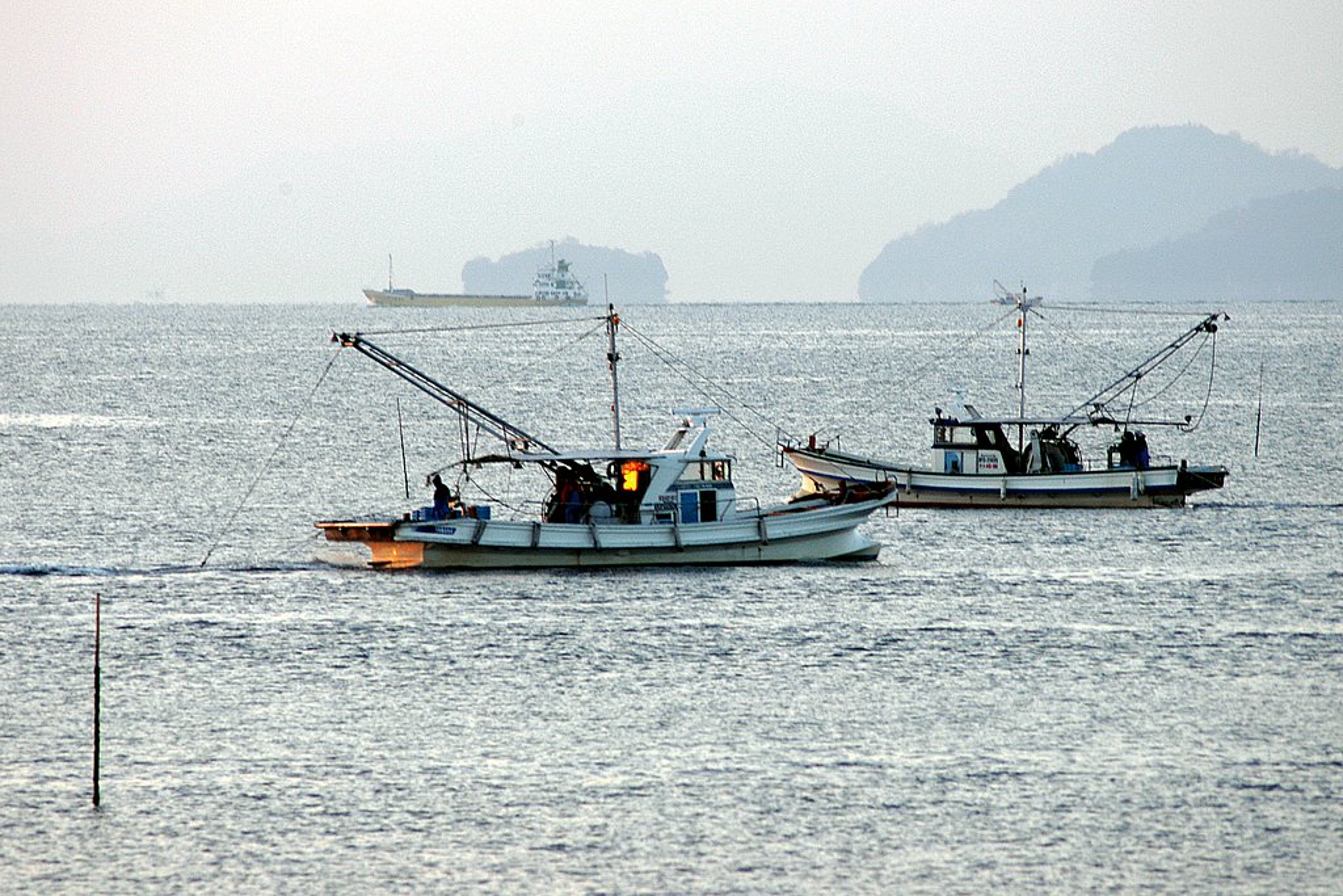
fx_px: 13431
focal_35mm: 360
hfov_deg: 5.7
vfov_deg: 3.8
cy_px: 448
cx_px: 672
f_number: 5.6
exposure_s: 1/160
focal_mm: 240
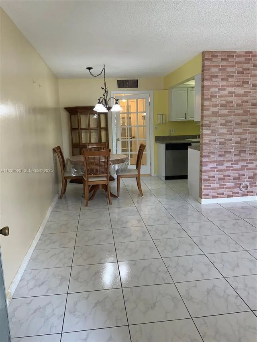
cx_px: 128
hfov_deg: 48.2
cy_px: 171
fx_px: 287
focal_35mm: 29
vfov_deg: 61.7
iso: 40
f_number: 1.8
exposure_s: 1/60
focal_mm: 3
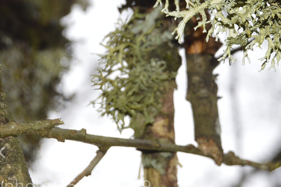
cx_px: 297
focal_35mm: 249
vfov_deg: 5.5
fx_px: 1938
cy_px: -54
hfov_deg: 8.2
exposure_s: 1/200
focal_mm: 55
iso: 100
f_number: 8
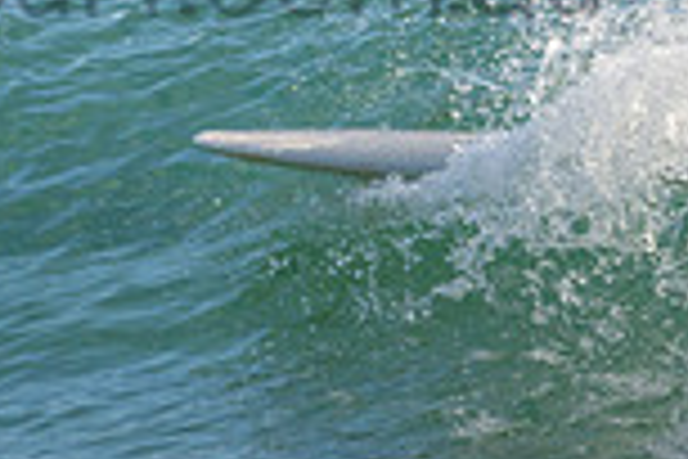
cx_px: 126
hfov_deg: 0.7
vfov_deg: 0.5
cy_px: -88
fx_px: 54252
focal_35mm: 2839
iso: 280
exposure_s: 1/1250
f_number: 5.6
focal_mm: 500
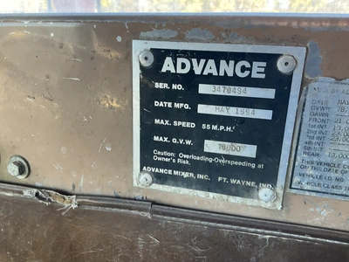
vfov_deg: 48.2
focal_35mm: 29
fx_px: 292
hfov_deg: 61.7
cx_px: 174
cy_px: 131
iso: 64
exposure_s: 1/117
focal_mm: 3
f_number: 1.8
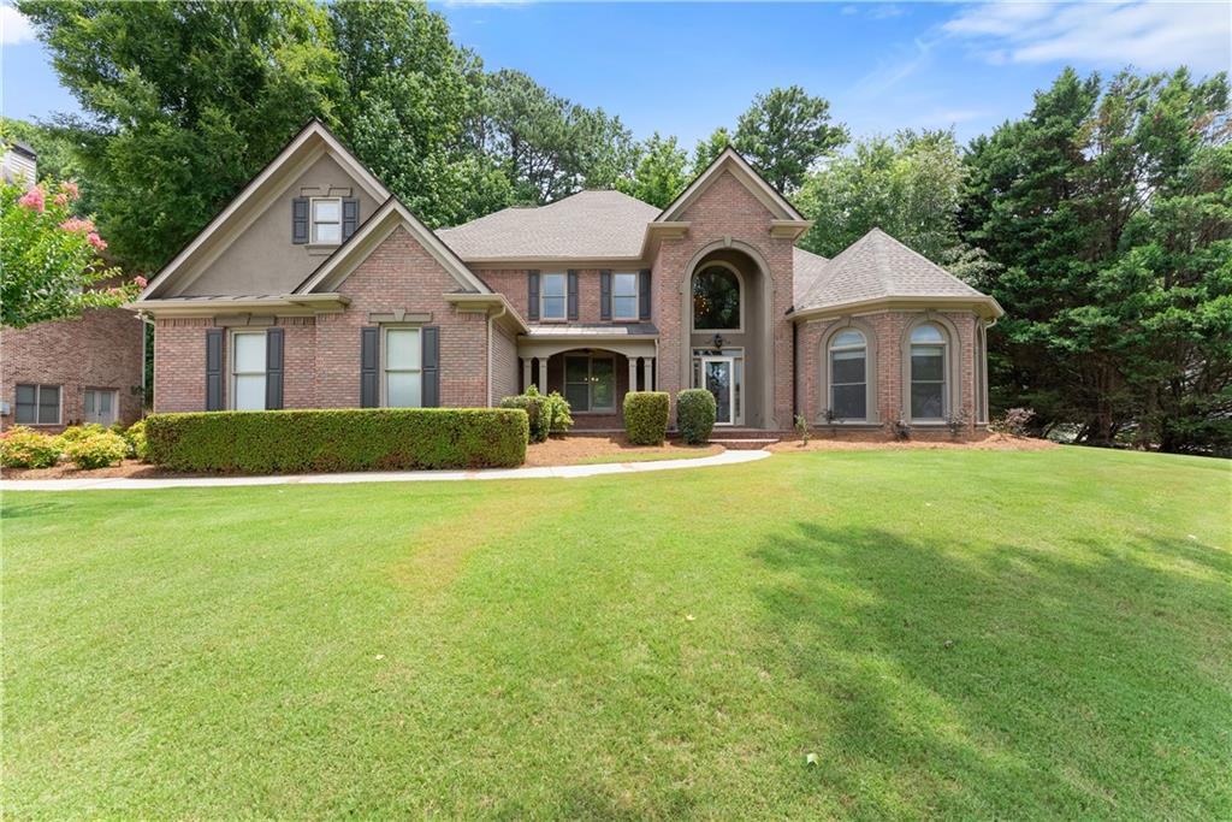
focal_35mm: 15
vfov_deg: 78.9
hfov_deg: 101.9
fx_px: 500
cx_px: 616
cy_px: 411
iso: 640
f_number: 7.1
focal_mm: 14.6
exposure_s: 1/1000
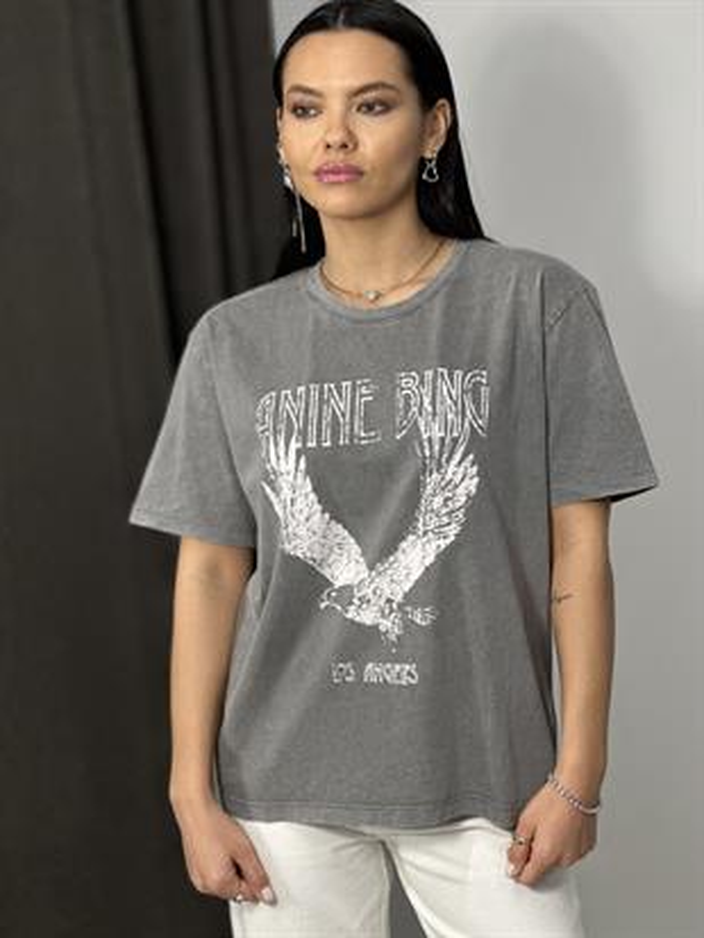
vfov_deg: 25.3
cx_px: 352
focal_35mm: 77
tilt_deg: -8.1
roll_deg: +4.2
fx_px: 2087
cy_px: 469
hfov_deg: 19.1
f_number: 2.8
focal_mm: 9
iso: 250
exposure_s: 1/100
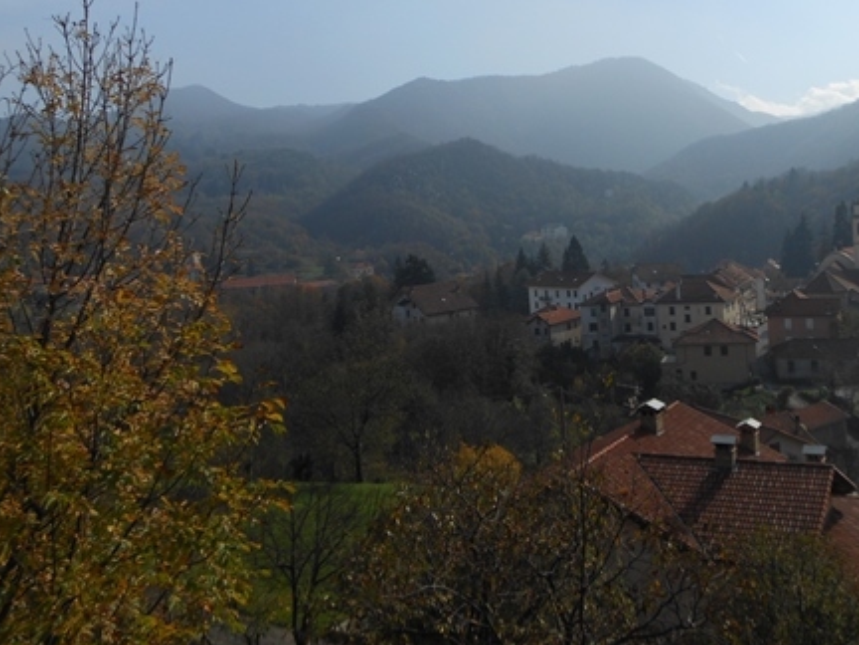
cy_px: 175
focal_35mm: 37
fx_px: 918
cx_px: 549
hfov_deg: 49.5
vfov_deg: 37.9
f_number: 10.2
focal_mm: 4.5
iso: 80
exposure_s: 1/200
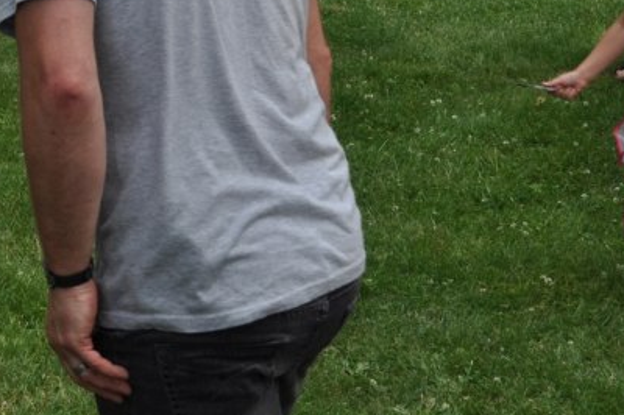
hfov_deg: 15.6
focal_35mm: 126
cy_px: -126
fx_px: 2182
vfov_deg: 10.6
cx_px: -144
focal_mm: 28
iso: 200
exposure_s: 1/320
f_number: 9
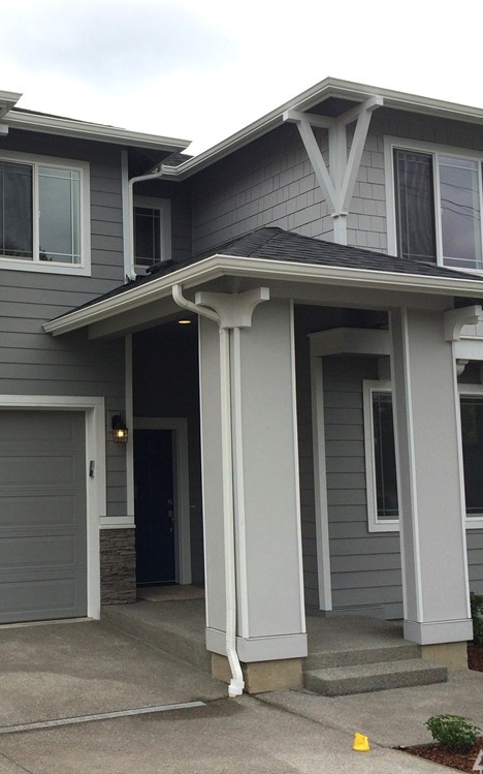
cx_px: 67
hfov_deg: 29.5
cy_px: 383
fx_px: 885
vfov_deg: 47.2
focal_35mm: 42
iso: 32
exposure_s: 1/1520
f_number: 2.2
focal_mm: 4.15
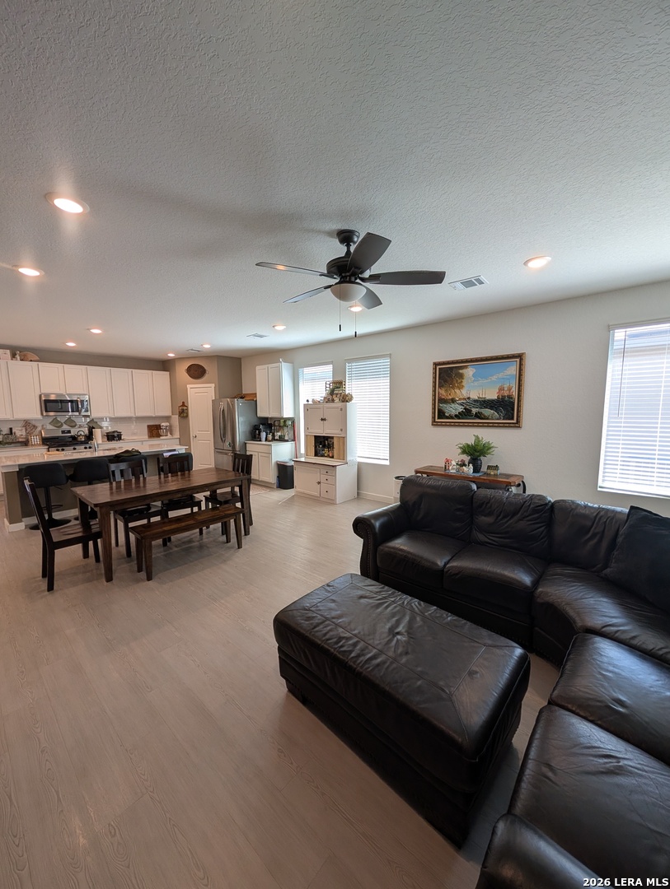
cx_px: 335
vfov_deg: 110.5
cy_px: 444
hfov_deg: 94.6
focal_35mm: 12
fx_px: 309
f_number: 1.7
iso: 54
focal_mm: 2.02
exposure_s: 1/120
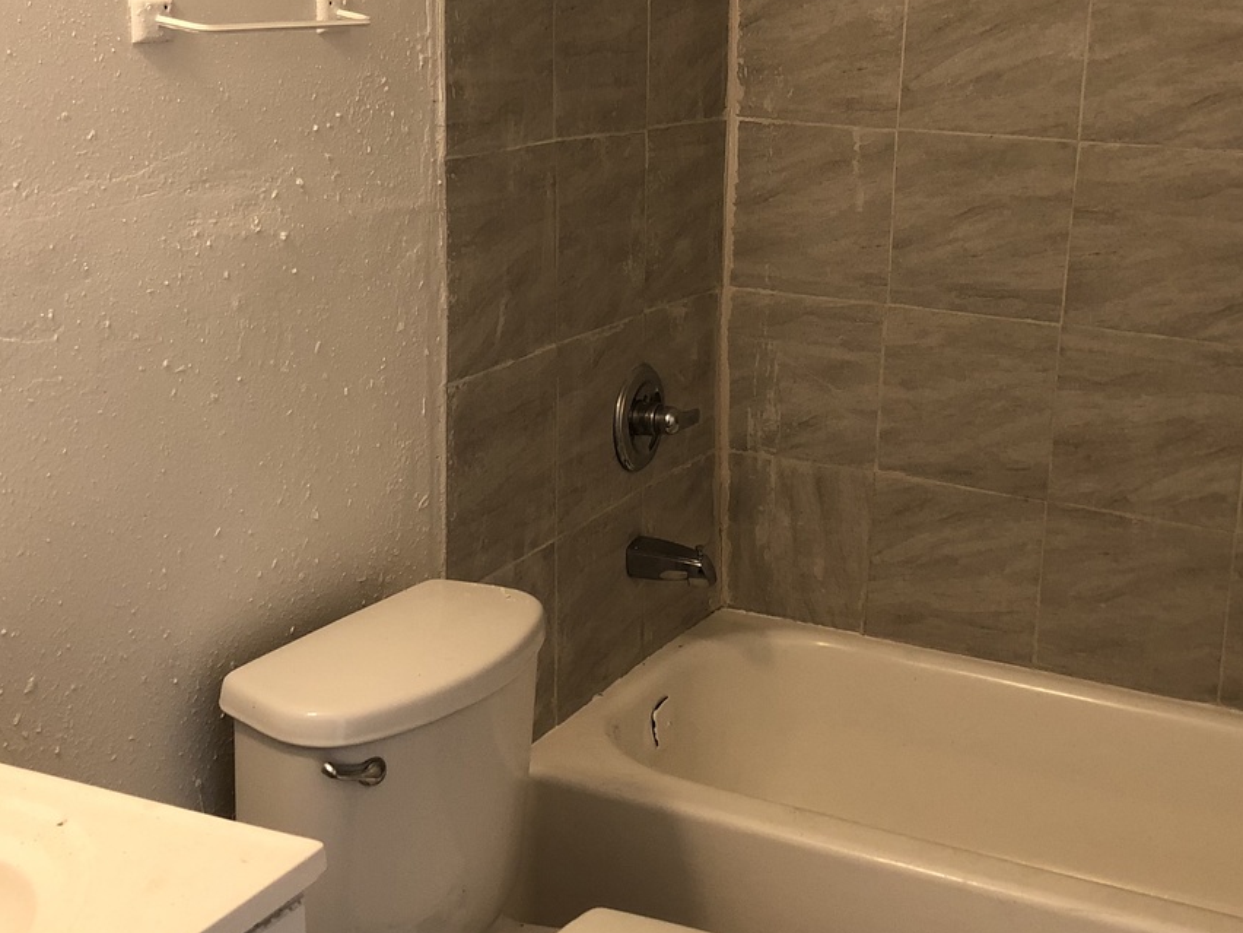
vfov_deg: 29.6
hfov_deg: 38.9
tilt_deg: -12.1
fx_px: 1760
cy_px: 364
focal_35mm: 49
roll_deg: -2.8
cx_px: 692
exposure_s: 1/15
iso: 50
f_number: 1.8
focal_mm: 3.99
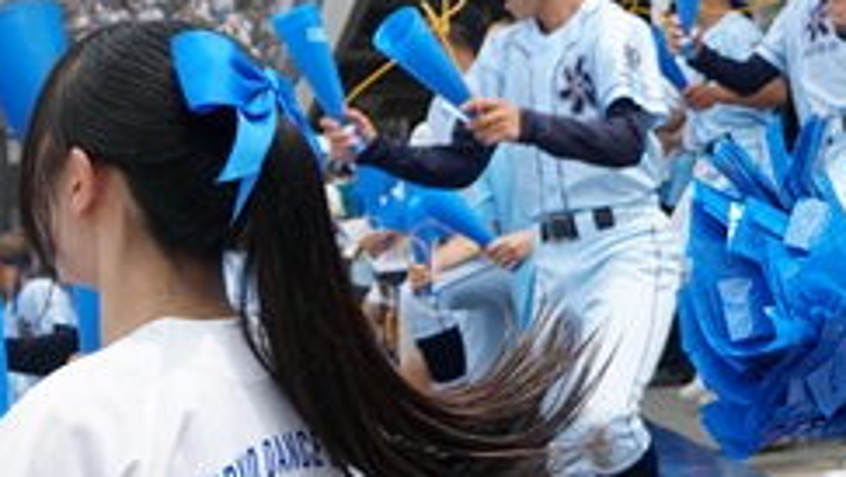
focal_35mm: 74
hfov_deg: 26.7
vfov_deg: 16.2
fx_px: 1661
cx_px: 881
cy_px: 111
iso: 320
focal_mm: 18
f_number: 4
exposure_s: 1/2000
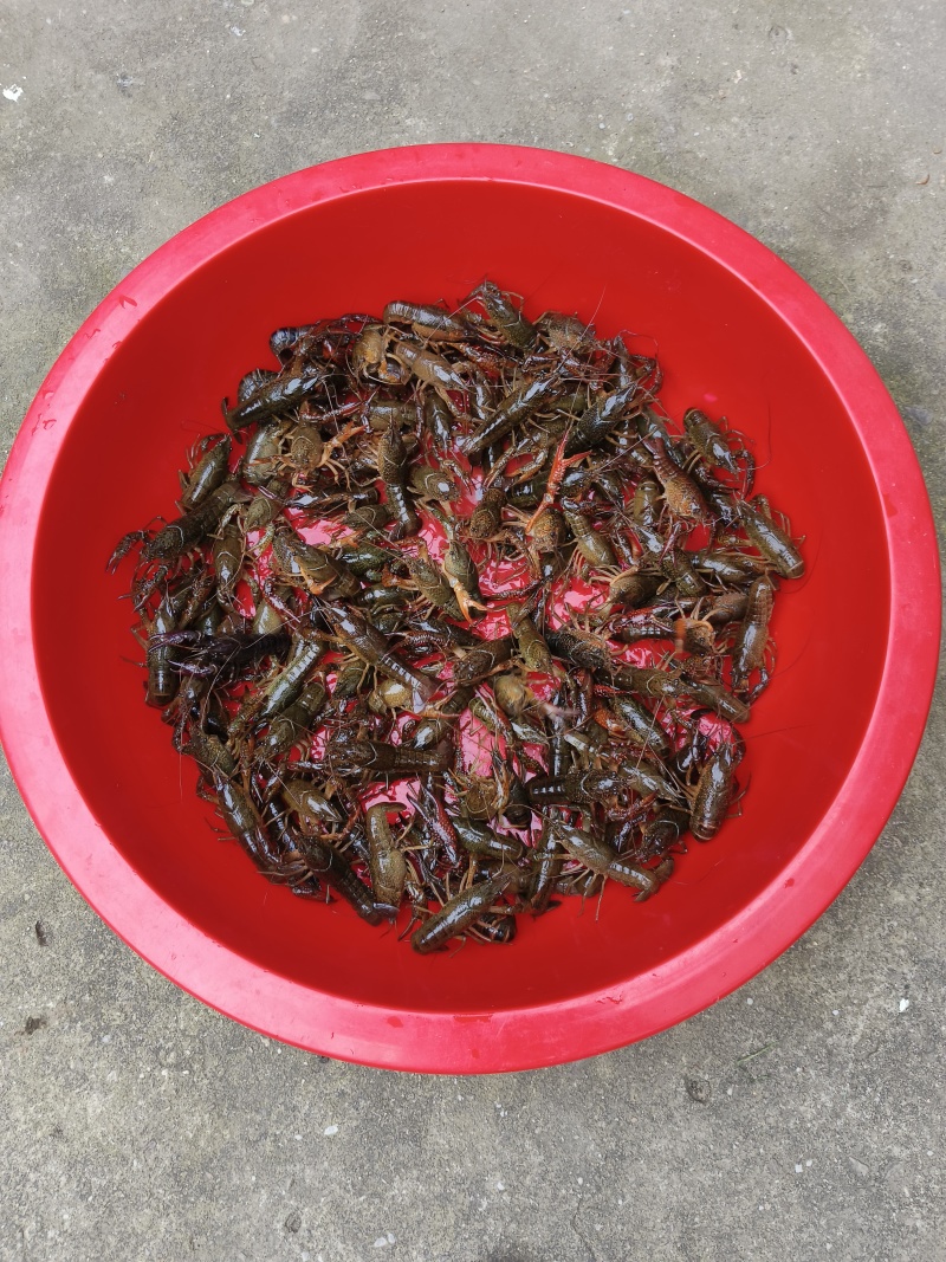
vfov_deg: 69.4
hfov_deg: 54.9
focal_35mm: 25
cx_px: 473
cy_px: 631
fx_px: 911
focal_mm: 4.84
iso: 694
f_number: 1.79
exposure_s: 1/33.3
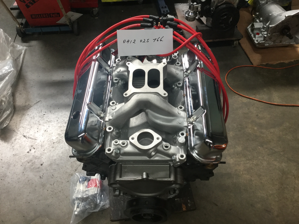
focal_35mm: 31
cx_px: 150
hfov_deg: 58.4
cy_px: 112
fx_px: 268
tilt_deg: -48.3
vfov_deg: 45.4
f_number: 2.4
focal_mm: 3.3
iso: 32
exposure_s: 1/33
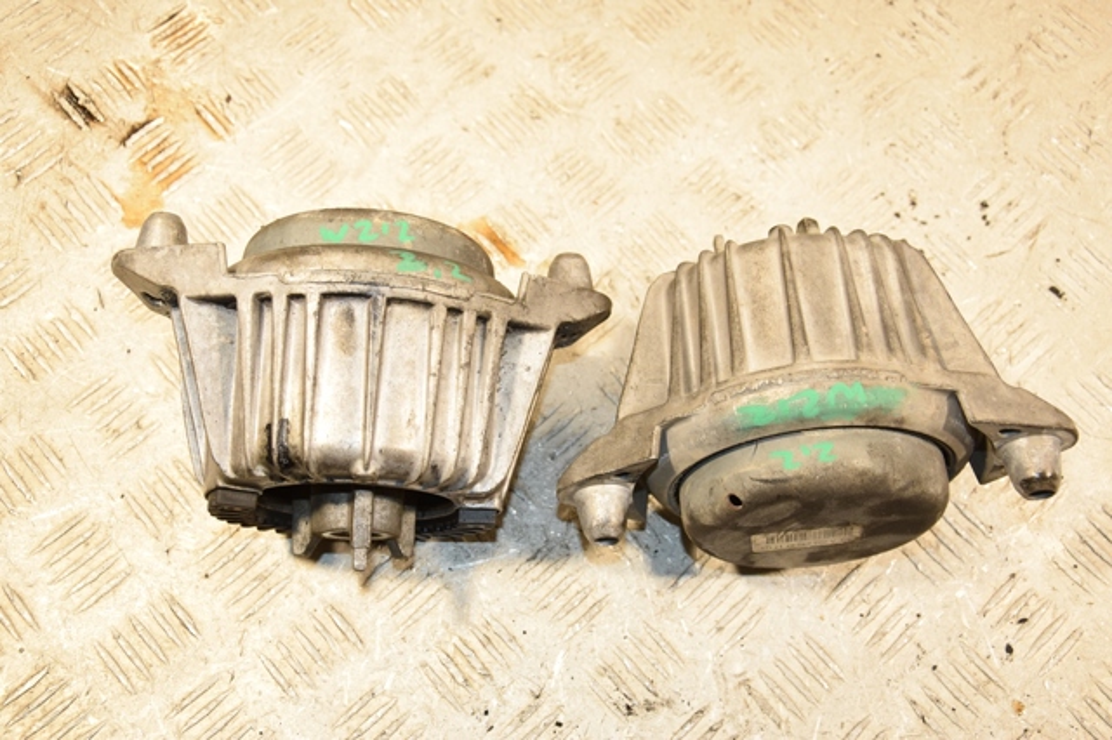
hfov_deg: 46.4
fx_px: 1297
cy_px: 370
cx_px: 556
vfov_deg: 31.9
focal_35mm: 42
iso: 800
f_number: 5
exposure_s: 1/200
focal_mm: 28
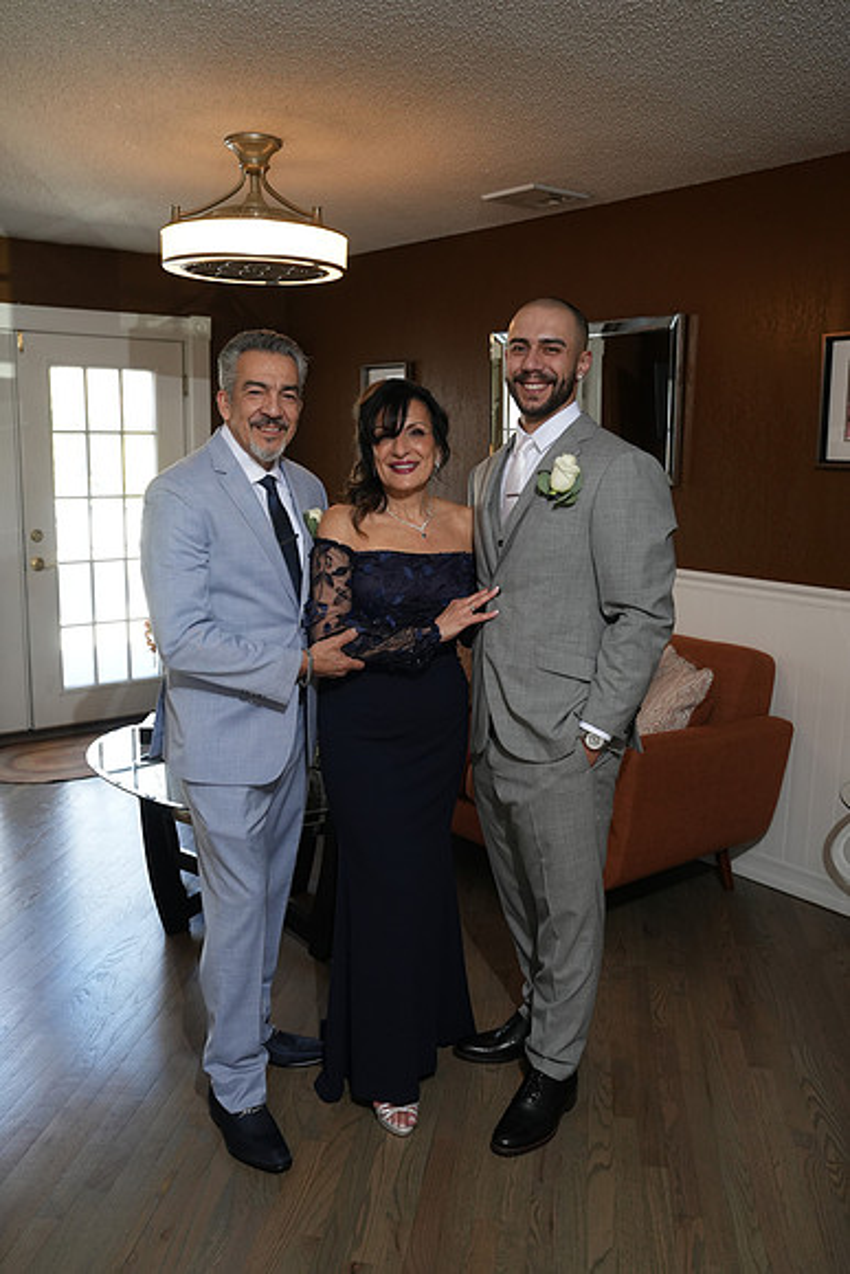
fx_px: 1097
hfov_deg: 42.3
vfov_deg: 60.3
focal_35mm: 31
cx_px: 425
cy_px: 637
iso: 1600
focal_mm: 31
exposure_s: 1/200
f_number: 4
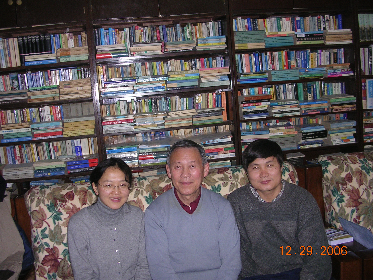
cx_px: 186
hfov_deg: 49.0
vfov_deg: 37.7
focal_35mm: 38
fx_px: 409
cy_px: 140
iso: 81
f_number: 2.8
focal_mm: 5.8
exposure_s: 1/60.1
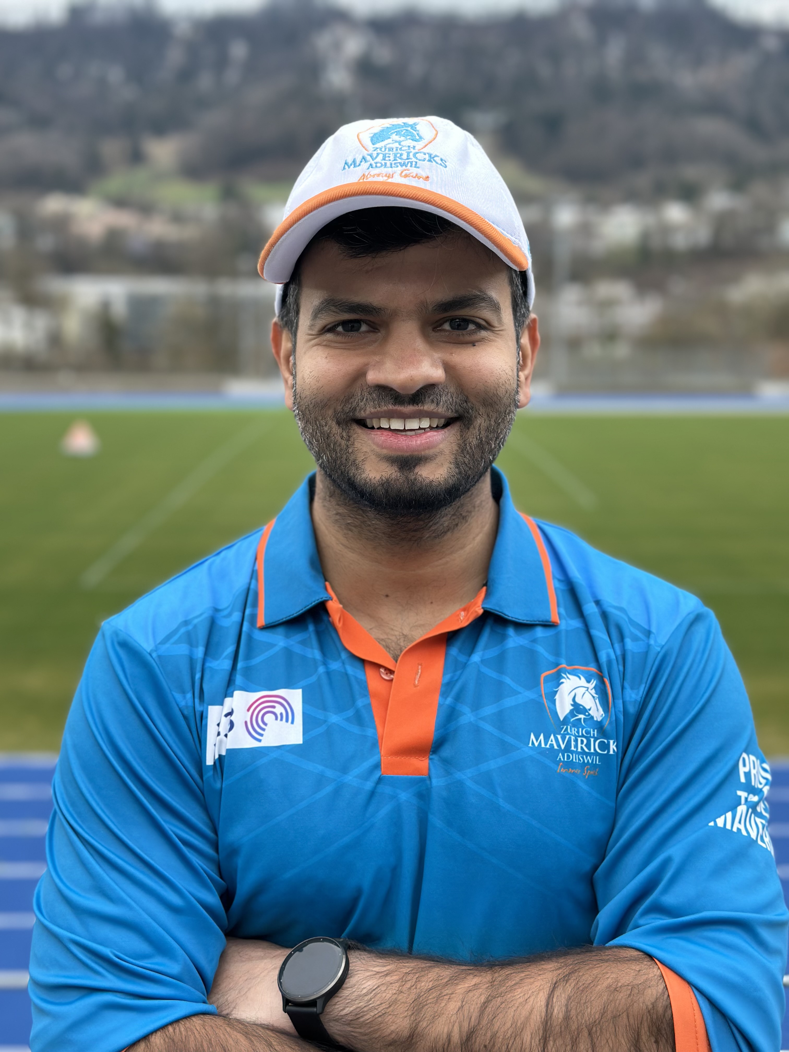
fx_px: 1459
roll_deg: -1.1
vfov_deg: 39.7
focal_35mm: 48
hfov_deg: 30.3
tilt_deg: -8.1
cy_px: 526
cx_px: 394
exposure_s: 1/734
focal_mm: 6.86
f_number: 1.78
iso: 80
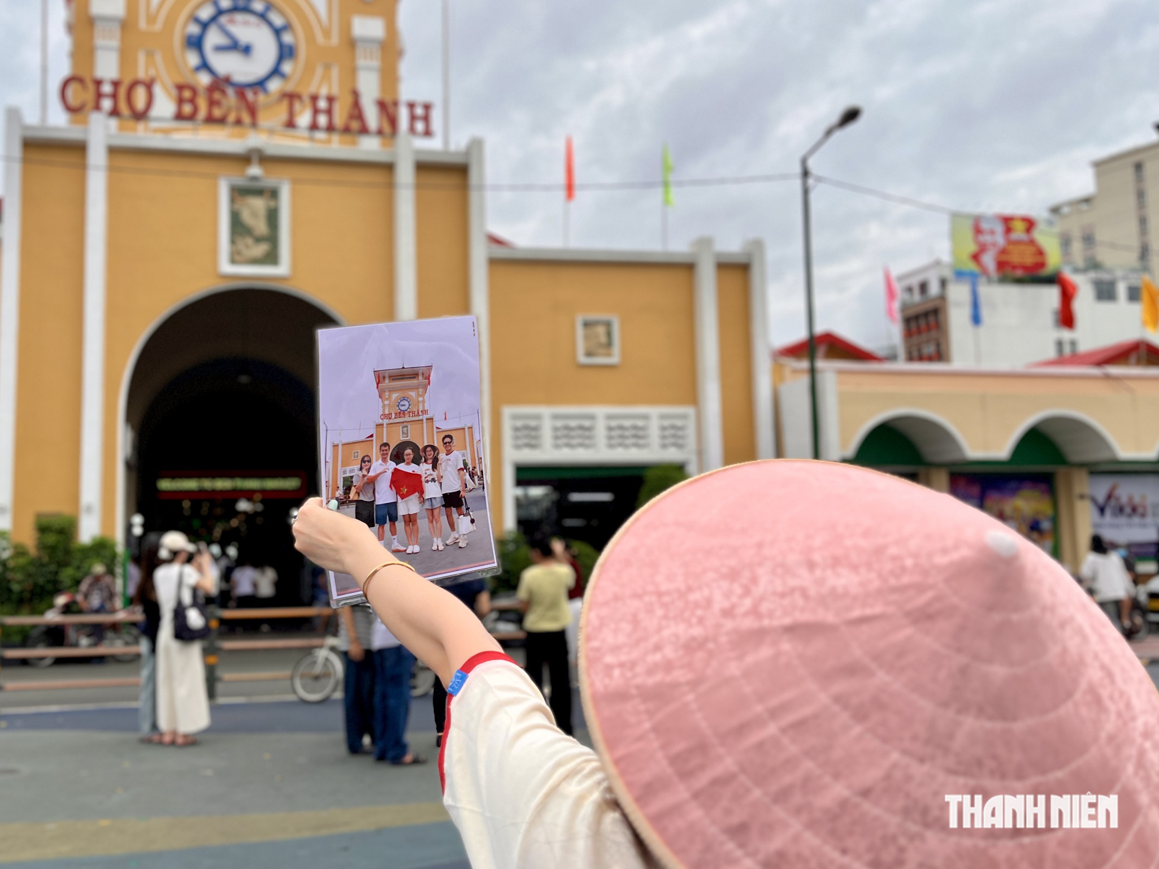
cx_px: 580
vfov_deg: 53.1
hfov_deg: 67.3
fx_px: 871
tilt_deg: +7.0
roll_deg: +1.2
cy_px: 434
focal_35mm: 26
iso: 50
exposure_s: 1/2825
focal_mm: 5.1
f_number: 1.6
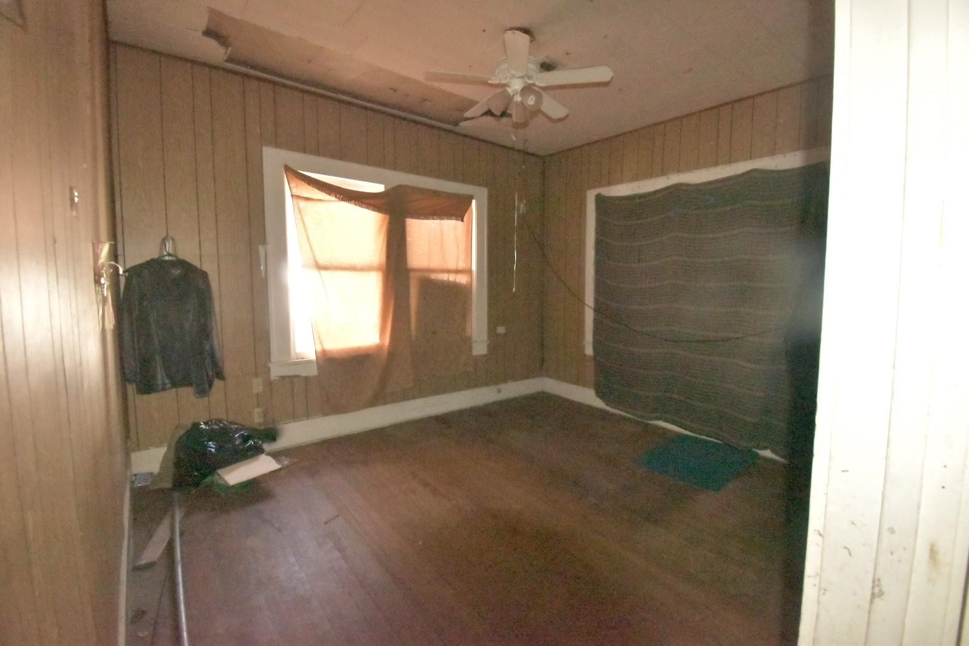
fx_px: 404
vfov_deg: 77.3
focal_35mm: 15
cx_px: 484
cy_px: 323
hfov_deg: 100.4
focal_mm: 10
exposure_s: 1/200
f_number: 9
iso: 25600
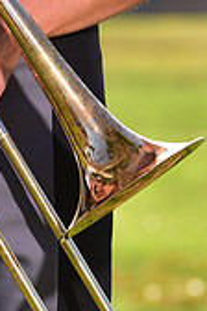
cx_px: -36
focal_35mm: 621
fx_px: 5356
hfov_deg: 2.2
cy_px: -218
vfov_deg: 3.3
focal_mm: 180
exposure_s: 1/250
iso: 80
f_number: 5
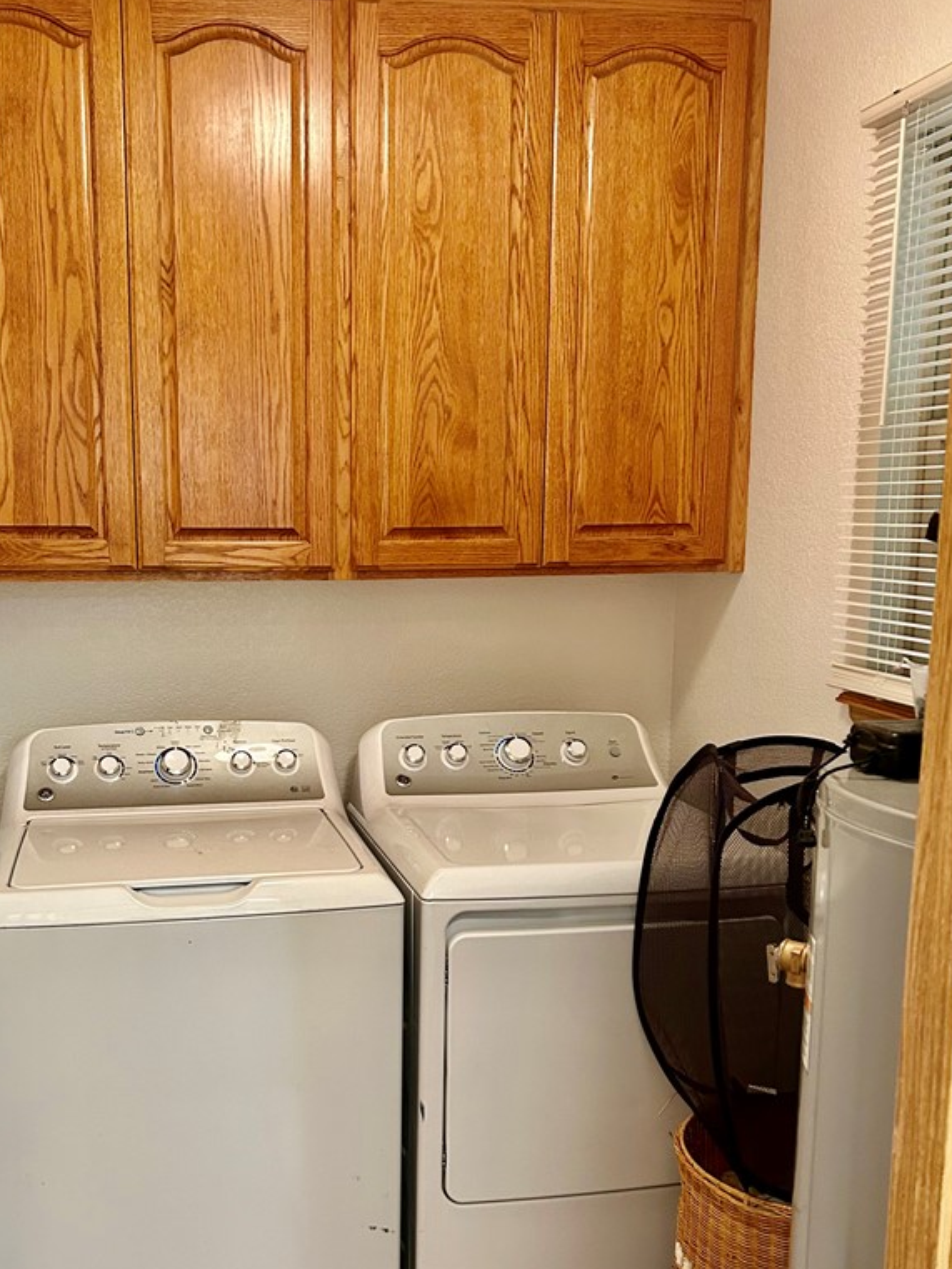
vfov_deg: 52.5
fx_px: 1283
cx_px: 358
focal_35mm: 35
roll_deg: -0.1
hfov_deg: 40.4
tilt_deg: -10.7
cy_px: 720
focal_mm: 5.7
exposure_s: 1/60
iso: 400
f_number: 1.5
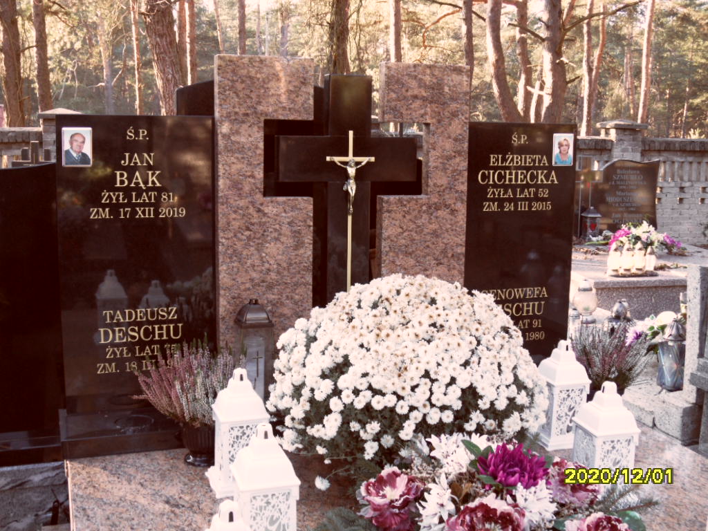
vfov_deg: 36.0
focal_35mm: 40
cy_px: 266
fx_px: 818
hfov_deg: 46.8
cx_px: 354
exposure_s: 1/45
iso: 100
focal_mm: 6.5
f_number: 3.6
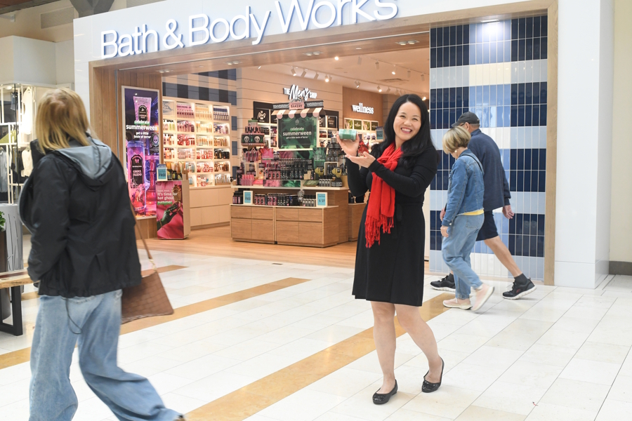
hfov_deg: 53.1
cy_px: 210
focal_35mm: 36
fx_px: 632
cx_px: 316
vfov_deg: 36.9
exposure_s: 1/160
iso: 1600
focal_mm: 24
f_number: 7.1
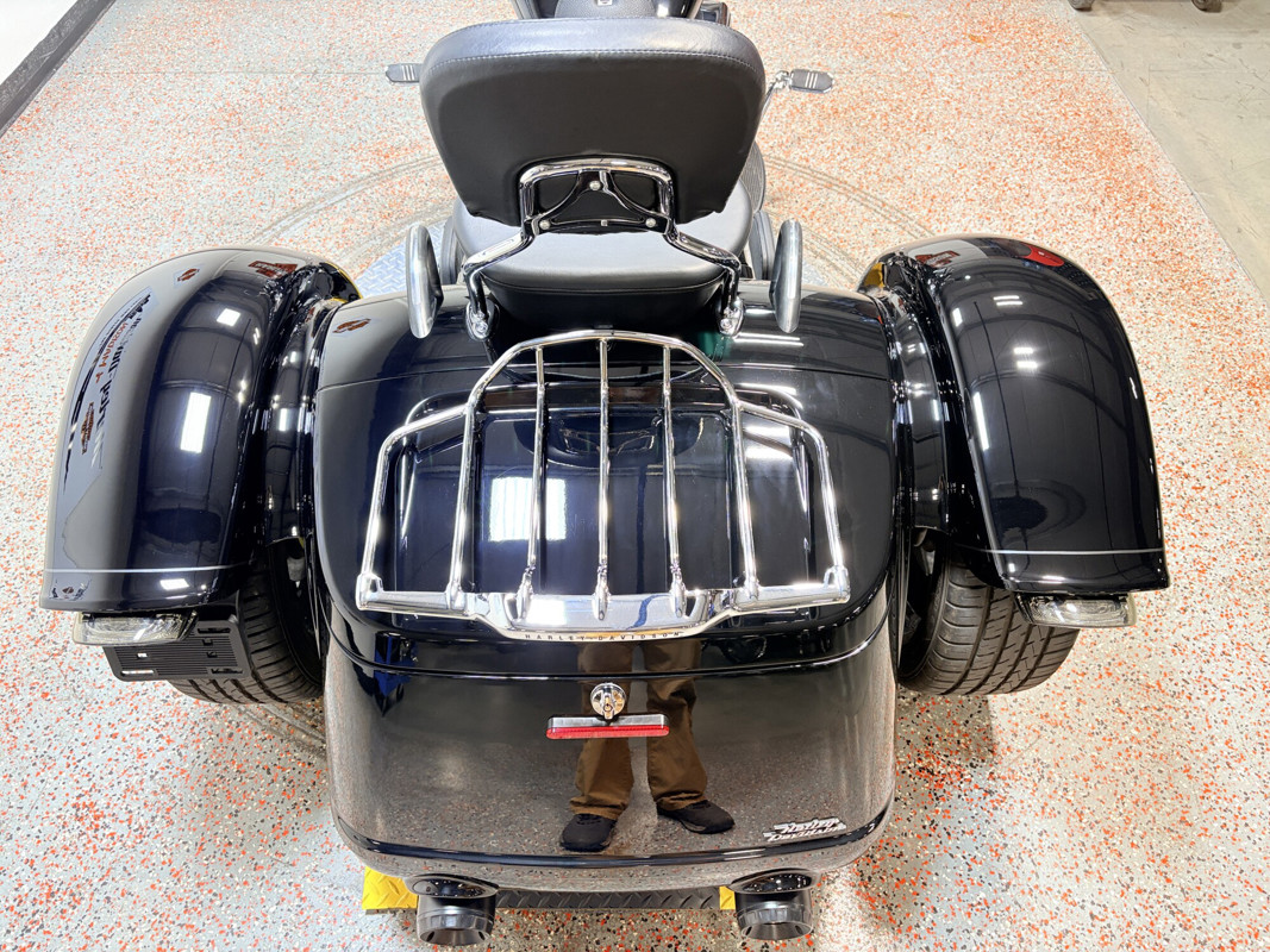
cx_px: 635
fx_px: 954
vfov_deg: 53.1
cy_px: 476
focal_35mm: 26
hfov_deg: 67.3
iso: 80
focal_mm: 5.96
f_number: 1.6
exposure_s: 1/60
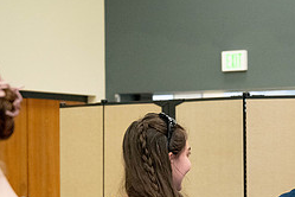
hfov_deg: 16.8
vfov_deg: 11.5
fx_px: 967
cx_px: 321
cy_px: 214
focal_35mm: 118
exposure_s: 1/200
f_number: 4
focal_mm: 49
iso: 2000
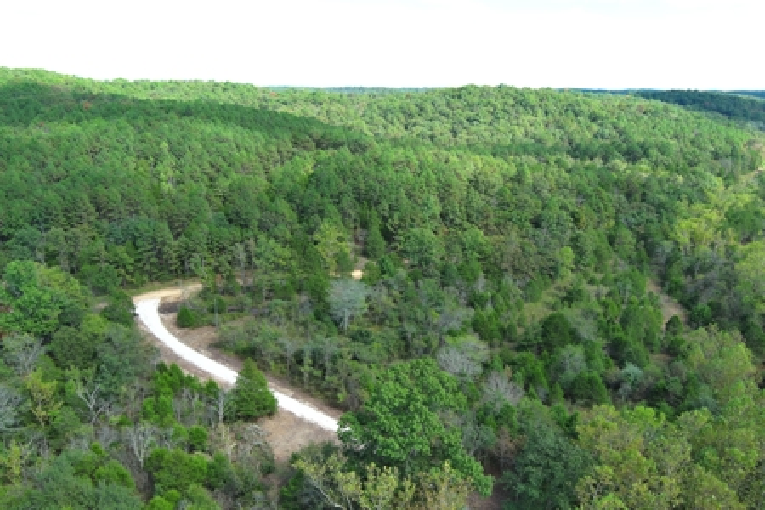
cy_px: 255
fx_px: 616
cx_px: 382
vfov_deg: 45.0
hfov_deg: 63.7
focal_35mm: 29
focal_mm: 10.57
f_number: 2.8
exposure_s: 1/405
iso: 100
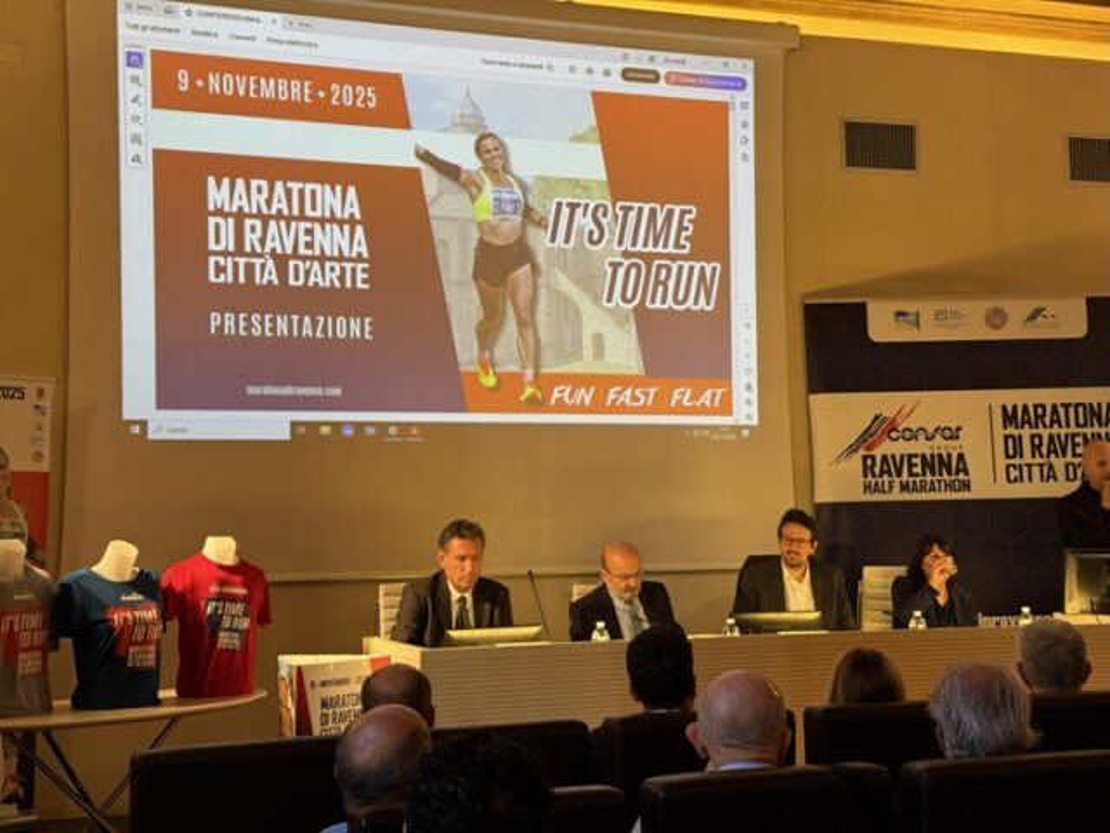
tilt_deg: +4.1
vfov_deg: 30.3
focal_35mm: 48
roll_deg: +1.5
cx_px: 555
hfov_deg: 39.7
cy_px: 416
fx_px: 1539
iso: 50
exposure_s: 1/50
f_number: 1.78
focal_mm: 6.76
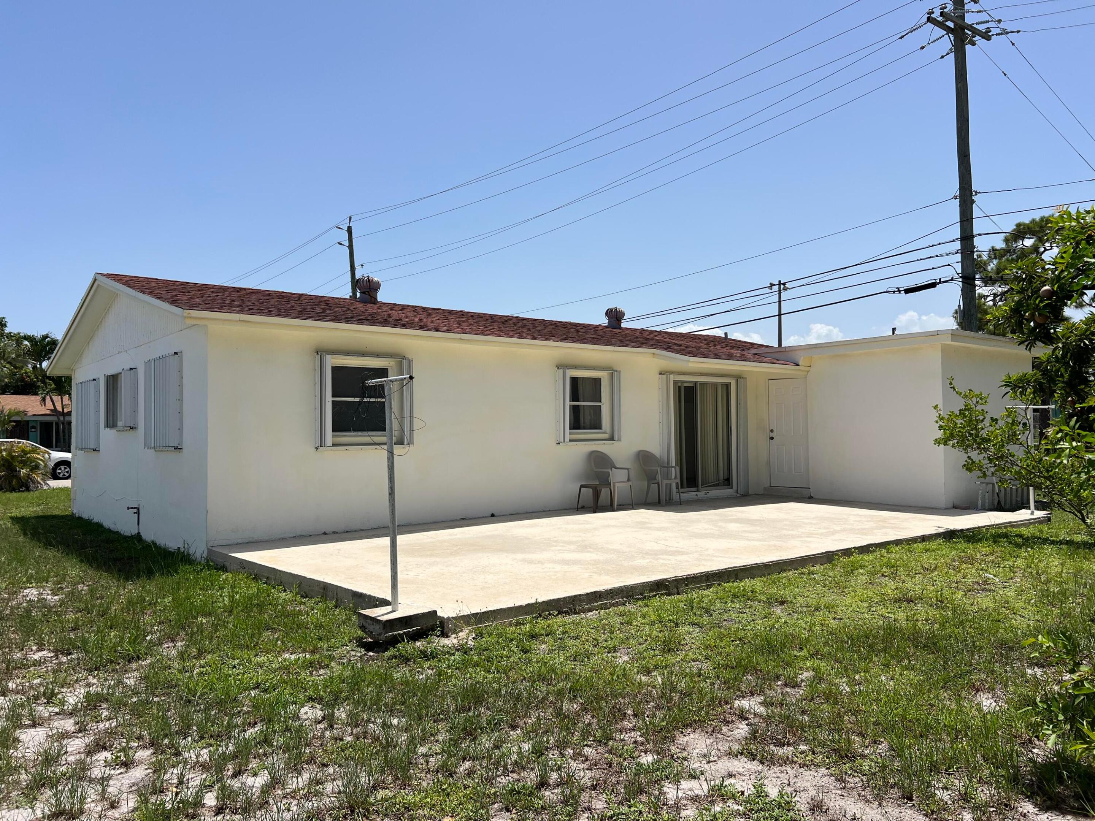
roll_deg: +1.0
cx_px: 548
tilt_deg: +1.7
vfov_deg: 53.1
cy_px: 410
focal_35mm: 26
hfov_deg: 67.3
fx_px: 822
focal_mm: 5.7
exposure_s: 1/7463
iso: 50
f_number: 1.5
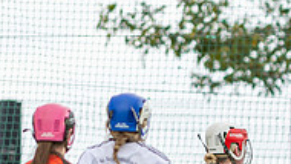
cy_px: 322
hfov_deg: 1.1
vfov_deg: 0.6
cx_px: 559
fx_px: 14703
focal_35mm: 1905
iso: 125
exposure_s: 1/1000
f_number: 2.8
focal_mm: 300
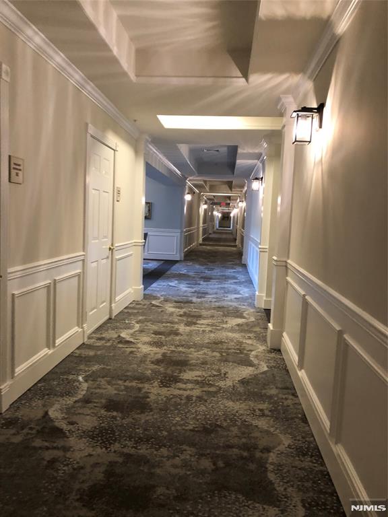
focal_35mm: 28
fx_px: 418
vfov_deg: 63.4
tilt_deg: -8.1
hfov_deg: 49.7
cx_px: 194
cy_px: 258
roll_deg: -3.8
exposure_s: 1/15
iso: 80
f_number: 1.8
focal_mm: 3.99
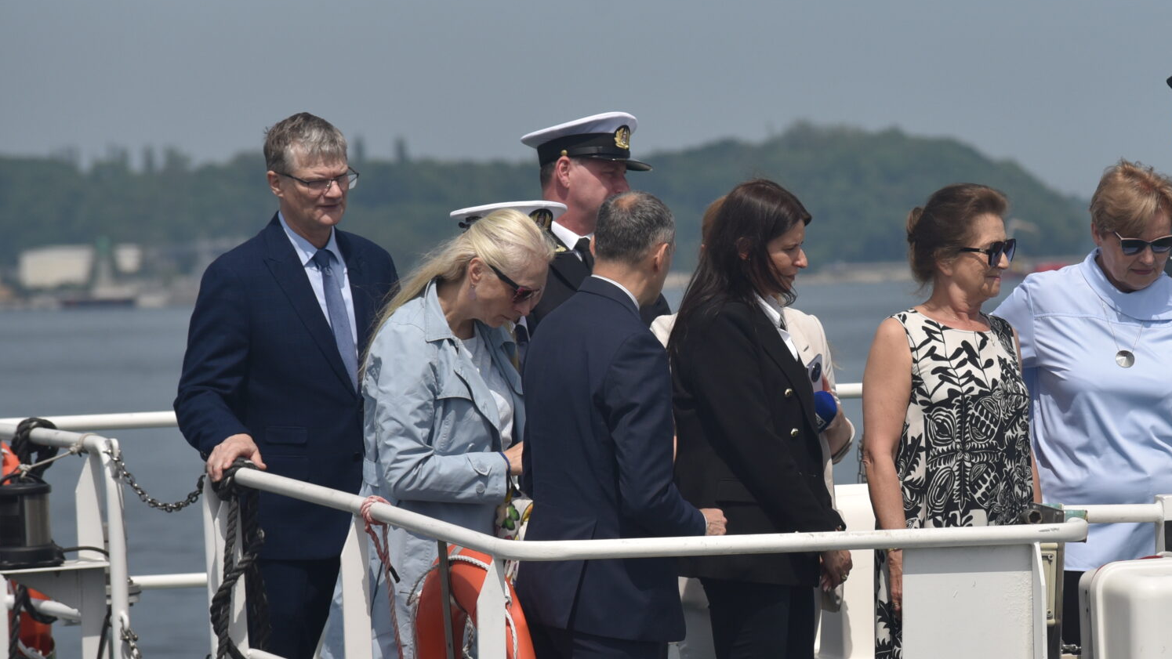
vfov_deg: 4.0
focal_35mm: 305
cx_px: 965
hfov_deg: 7.1
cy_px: 501
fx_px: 9479
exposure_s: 1/4000
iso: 400
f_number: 7.1
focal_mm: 170
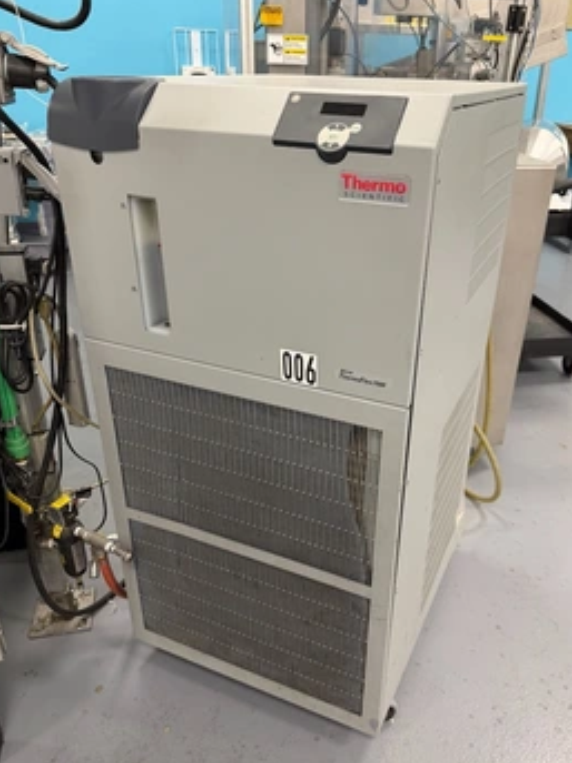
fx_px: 617
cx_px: 323
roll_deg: -1.7
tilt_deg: -27.1
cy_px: 396
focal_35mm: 28
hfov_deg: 49.6
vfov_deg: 63.4
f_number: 1.78
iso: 250
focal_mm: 6.76
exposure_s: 1/60
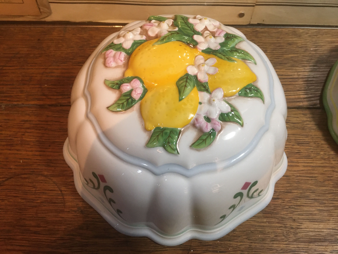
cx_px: 169
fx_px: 283
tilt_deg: -62.2
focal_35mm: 29
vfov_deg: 48.2
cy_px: 127
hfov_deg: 61.7
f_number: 2.2
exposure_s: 1/33
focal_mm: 4.15
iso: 200
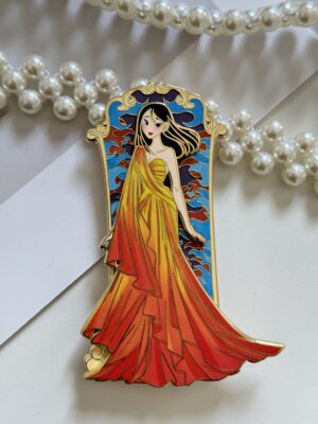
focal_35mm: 48
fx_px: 588
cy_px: 212
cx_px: 159
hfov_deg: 30.3
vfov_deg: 39.7
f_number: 1.78
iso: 250
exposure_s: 1/60
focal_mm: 6.76
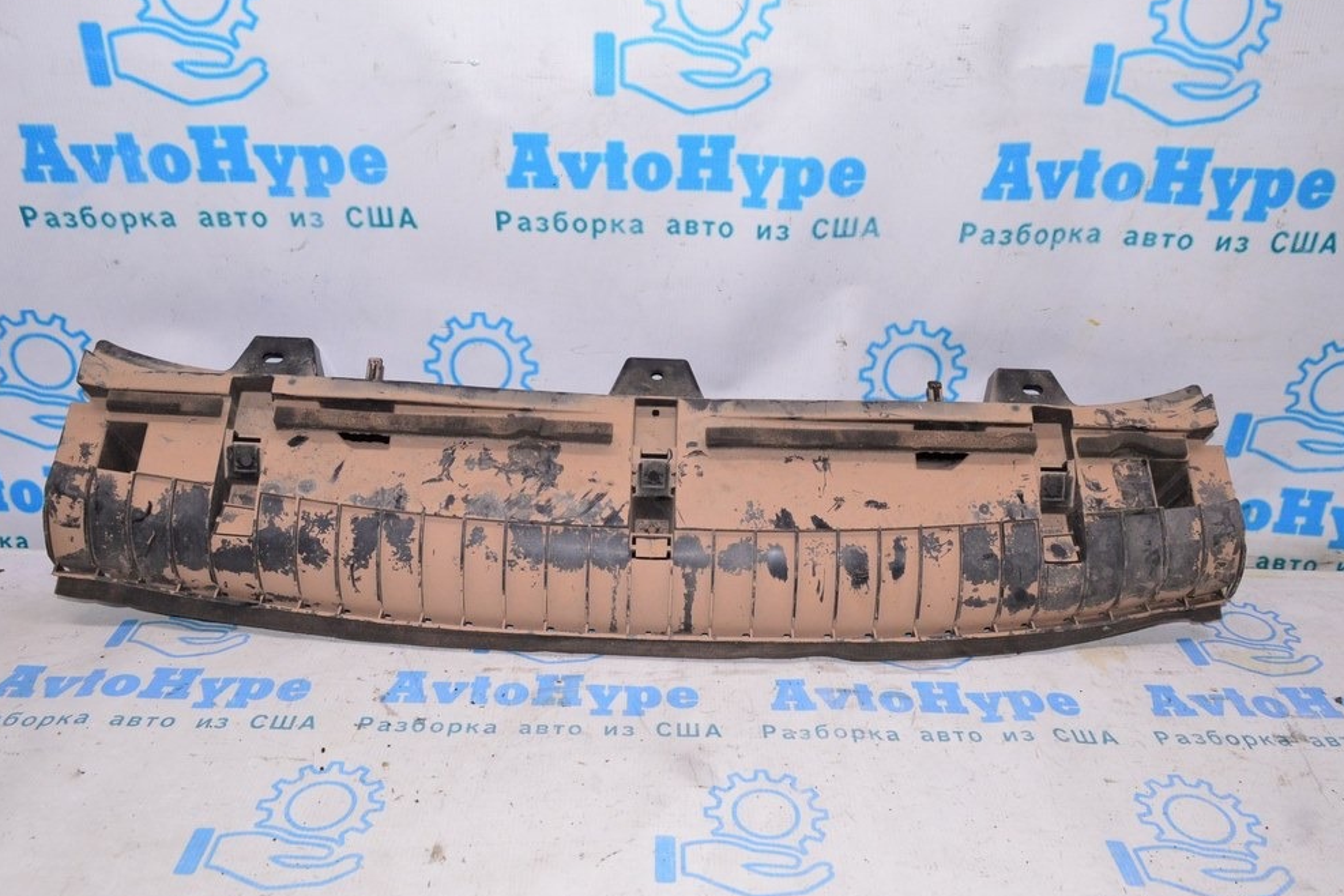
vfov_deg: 46.4
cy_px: 443
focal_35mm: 28
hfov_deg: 65.5
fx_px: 1045
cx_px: 671
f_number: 8
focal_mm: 18
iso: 1600
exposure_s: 1/160
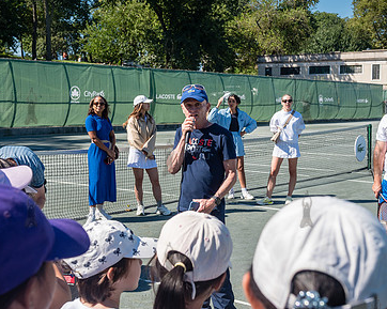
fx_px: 652
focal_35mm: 57
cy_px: 146
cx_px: 184
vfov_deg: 26.6
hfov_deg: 33.0
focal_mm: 36
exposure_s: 1/640
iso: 200
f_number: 5.6
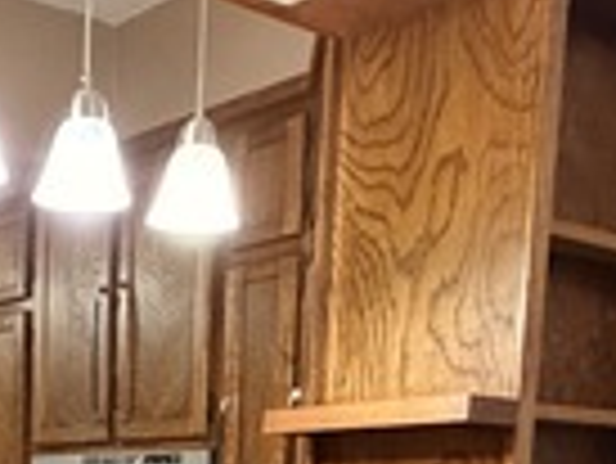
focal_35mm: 68
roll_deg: -0.5
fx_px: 1211
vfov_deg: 19.1
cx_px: -11
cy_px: 689
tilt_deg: -8.4
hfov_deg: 26.8
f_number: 2.2
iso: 800
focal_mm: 2.22
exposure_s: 1/60
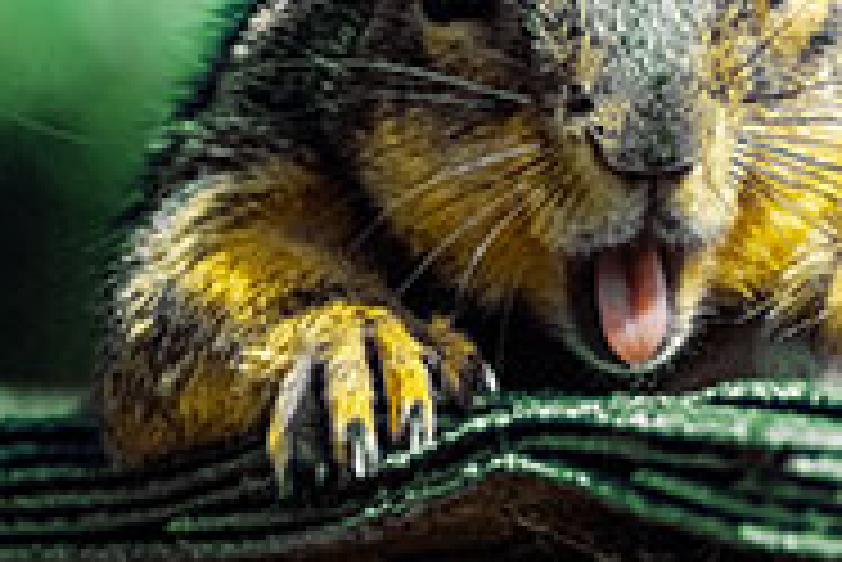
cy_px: 209
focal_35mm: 1736
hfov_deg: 1.2
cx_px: 892
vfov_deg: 0.8
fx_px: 40633
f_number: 11
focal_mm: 650
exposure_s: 1/2000
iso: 2500
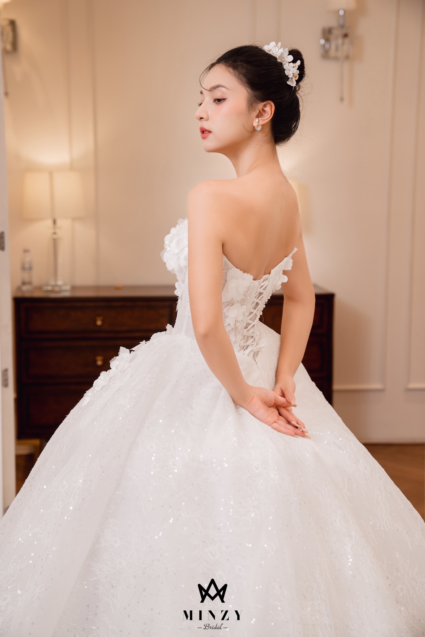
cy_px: 318
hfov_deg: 22.3
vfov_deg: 32.9
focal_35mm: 61
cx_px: 212
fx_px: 1080
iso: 500
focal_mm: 61
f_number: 3.5
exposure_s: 1/200
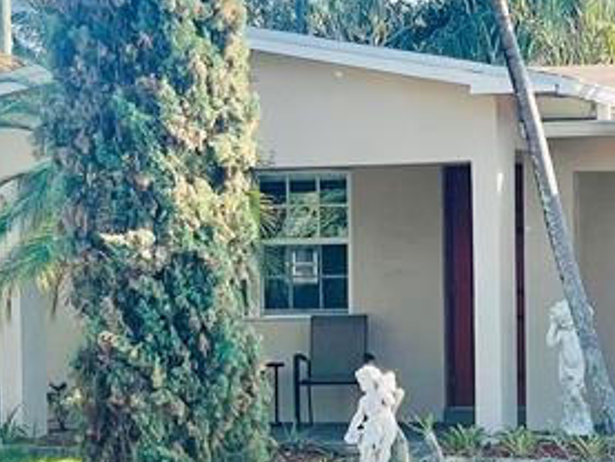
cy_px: 360
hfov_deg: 13.1
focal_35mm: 150
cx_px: 544
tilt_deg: -1.2
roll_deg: +0.8
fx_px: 2666
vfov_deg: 9.9
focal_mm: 6
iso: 25
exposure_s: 1/607
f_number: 2
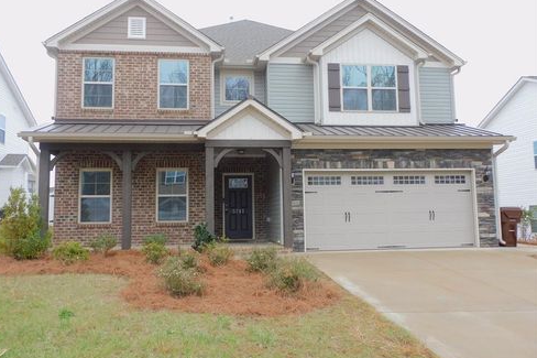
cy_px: 167
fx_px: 477
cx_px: 263
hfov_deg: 58.7
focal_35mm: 32
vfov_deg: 41.1
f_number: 3.5
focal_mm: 5.4
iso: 125
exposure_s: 1/160
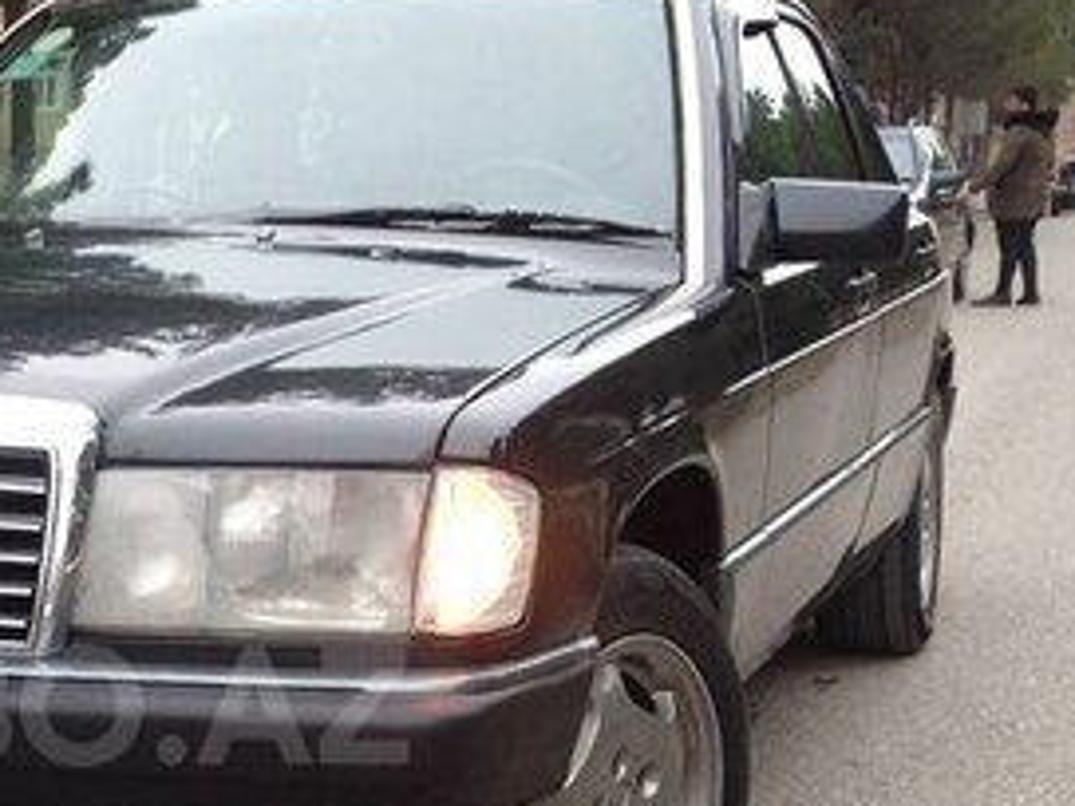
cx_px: 4
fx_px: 2484
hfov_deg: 23.4
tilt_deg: -11.2
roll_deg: -0.6
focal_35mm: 80
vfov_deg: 18.2
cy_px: 705
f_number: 2.4
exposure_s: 1/60
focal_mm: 4.12
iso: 50
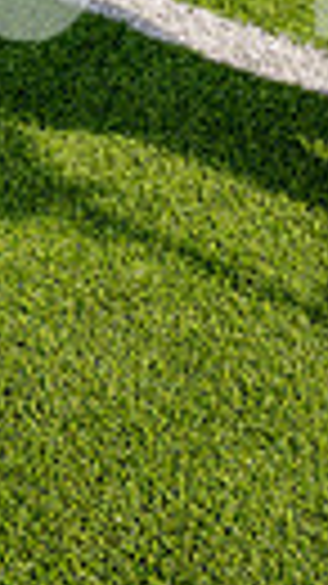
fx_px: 1347
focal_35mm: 87
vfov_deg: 19.5
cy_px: -414
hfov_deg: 13.2
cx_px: 476
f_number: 7.1
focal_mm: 24
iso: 50
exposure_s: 1/125
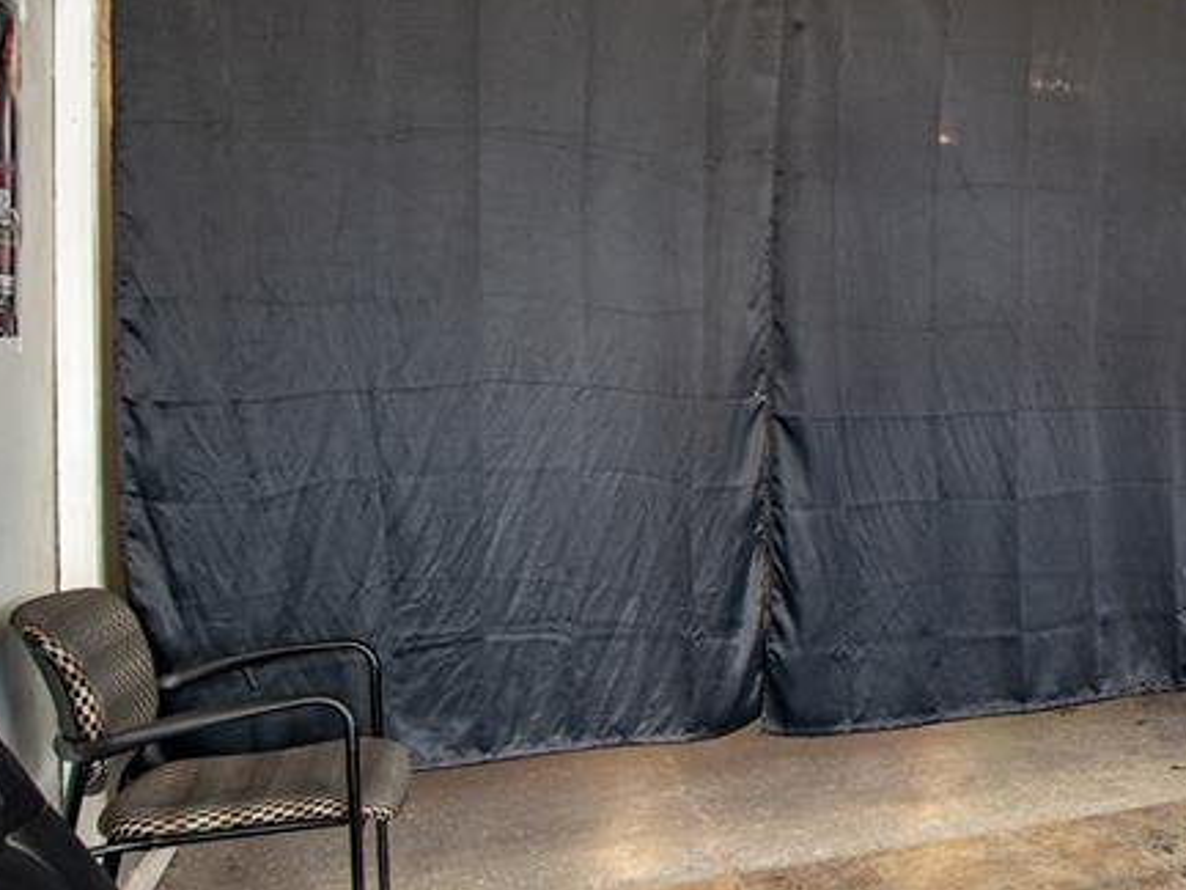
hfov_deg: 37.8
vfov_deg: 35.0
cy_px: 336
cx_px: 1318
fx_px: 1405
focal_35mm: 41
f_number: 8
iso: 200
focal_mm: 18
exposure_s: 1/15
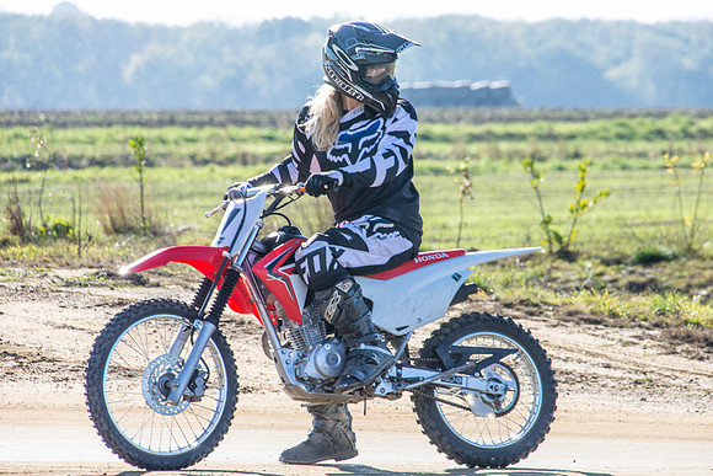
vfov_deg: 3.1
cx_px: 354
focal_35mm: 442
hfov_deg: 4.7
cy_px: 238
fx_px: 8761
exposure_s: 1/160
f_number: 11
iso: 200
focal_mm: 280
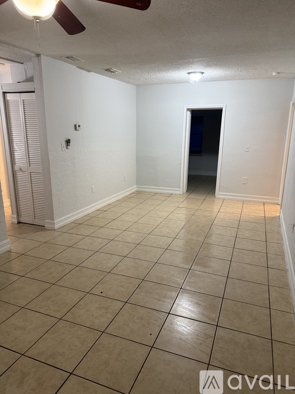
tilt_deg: -11.5
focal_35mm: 24
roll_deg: -0.7
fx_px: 273
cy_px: 197
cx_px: 148
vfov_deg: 71.6
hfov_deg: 56.8
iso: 320
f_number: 1.78
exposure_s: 1/60
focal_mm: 6.76
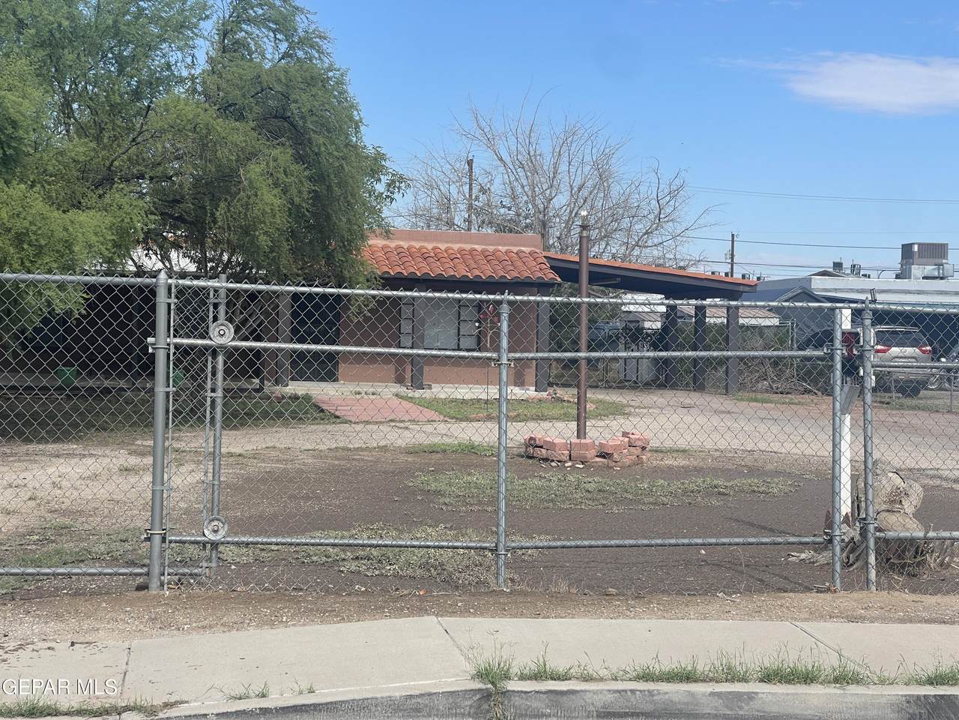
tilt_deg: -1.0
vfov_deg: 22.9
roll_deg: -1.9
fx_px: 1773
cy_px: 360
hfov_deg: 30.3
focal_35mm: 64
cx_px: 480
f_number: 2.2
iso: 20
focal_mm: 7.5
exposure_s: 1/1277
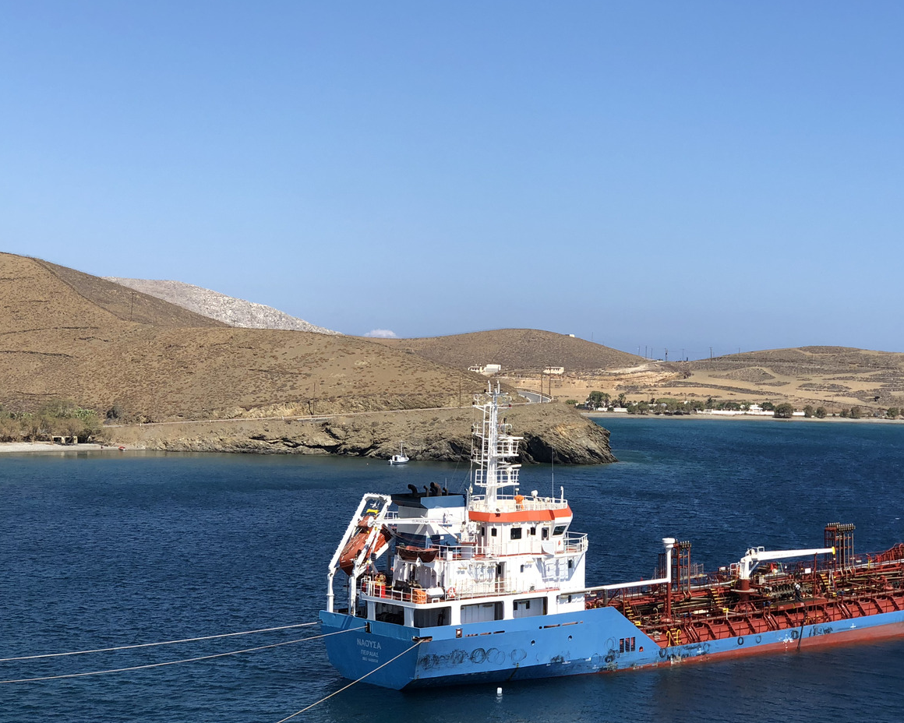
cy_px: 344
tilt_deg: +1.3
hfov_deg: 27.1
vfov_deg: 21.9
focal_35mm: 70
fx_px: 1873
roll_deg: -0.7
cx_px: 533
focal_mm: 6
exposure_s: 1/1116
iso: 16
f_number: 2.4
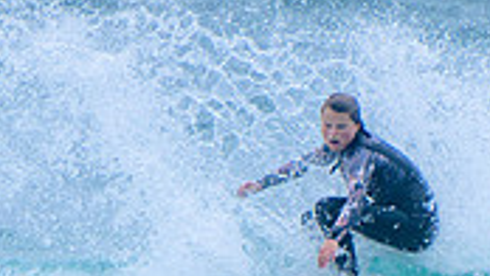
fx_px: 24954
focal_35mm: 1920
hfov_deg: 1.1
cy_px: 408
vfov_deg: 0.6
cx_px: 390
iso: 360
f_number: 5.6
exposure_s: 1/2000
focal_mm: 400
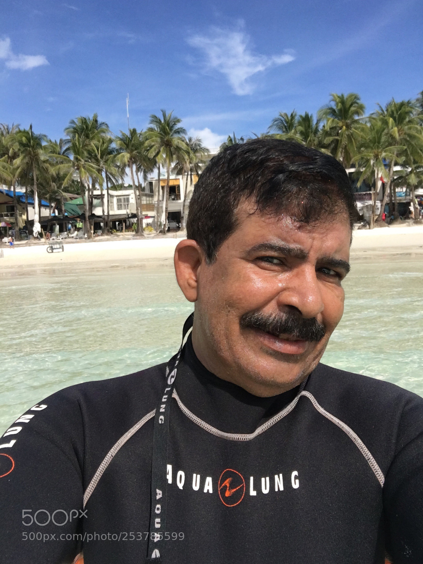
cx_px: 212
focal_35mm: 31
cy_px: 282
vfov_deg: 58.4
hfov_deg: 45.4
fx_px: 505
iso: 32
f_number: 2.2
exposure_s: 1/1845
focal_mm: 2.65
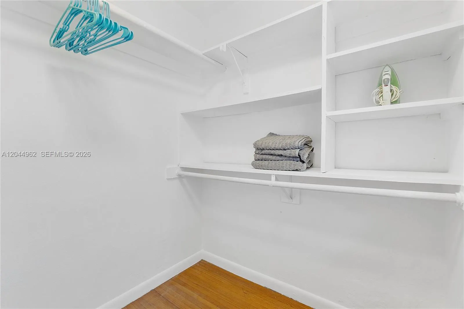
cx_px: 232
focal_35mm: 15
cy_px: 154
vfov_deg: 77.3
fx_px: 193
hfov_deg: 100.4
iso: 160
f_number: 9
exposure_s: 1/8
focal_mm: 10
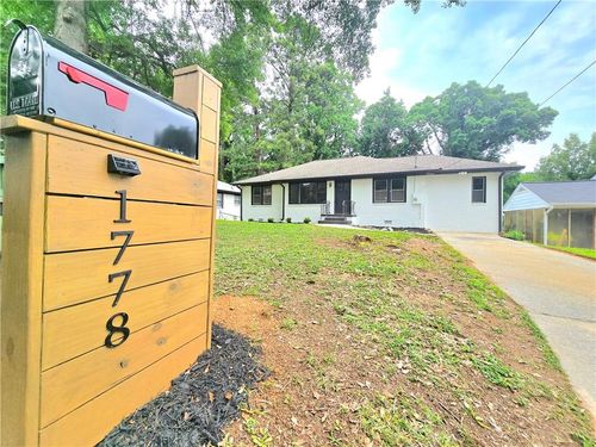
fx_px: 224
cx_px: 298
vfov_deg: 89.9
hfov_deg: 106.2
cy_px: 224
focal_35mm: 13
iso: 50
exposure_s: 1/1250
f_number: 2.2
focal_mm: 2.2
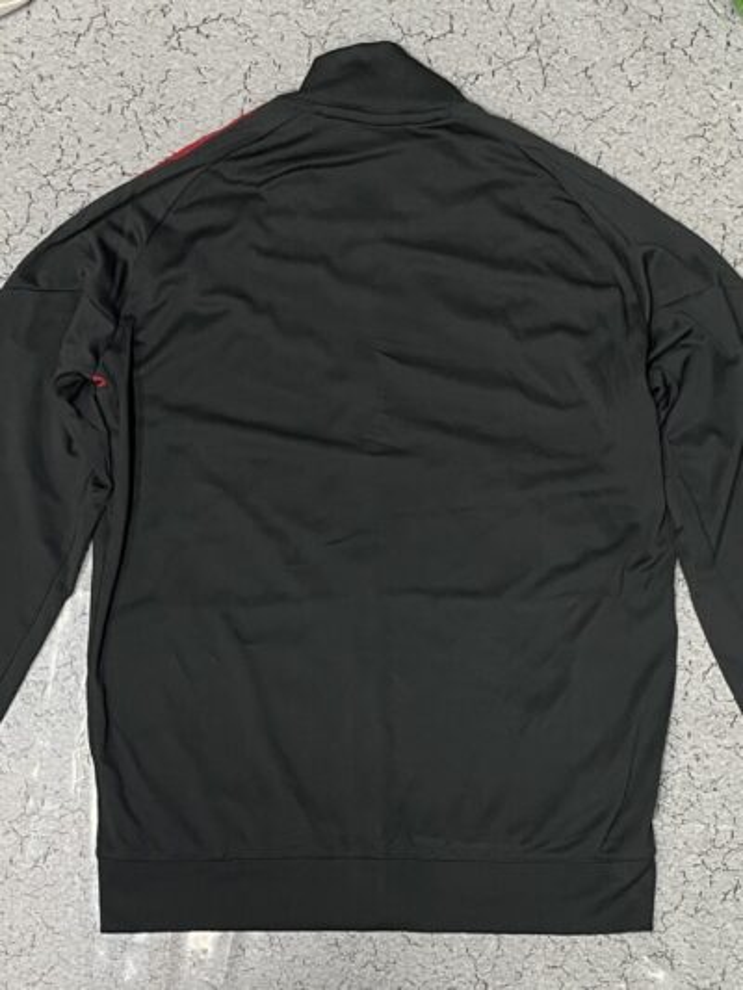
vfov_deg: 67.3
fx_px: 744
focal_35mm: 26
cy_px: 495
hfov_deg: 53.1
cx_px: 372
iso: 250
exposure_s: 1/50
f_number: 1.6
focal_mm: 4.2
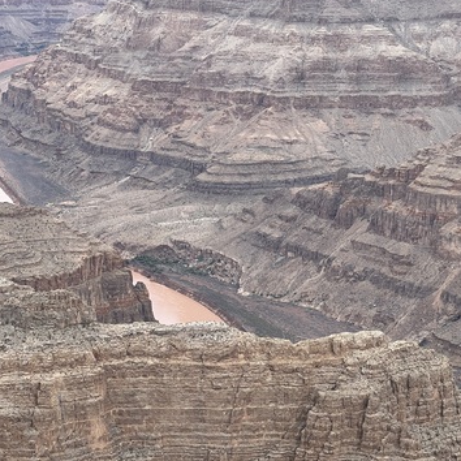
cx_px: 232
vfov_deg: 17.4
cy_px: 258
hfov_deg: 17.4
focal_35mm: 100
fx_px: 1507
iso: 32
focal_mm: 9
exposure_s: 1/398
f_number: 2.8
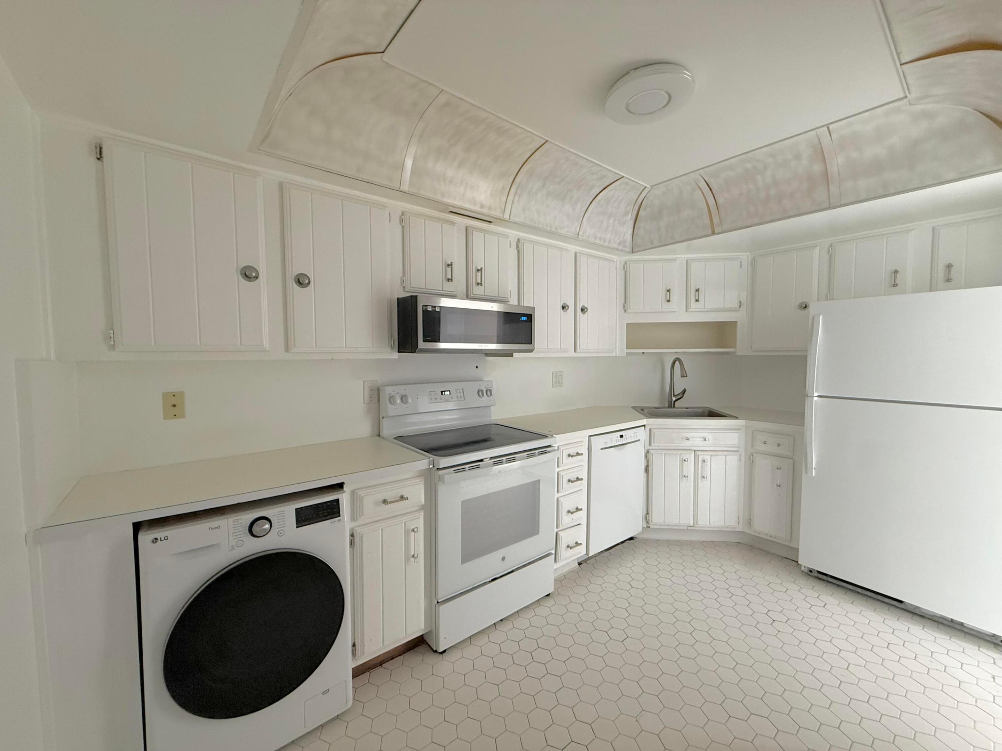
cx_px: 501
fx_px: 405
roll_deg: +0.5
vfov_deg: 85.7
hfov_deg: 102.1
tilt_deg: -2.8
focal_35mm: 14
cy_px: 376
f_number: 2.2
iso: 320
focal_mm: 2.22
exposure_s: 1/60
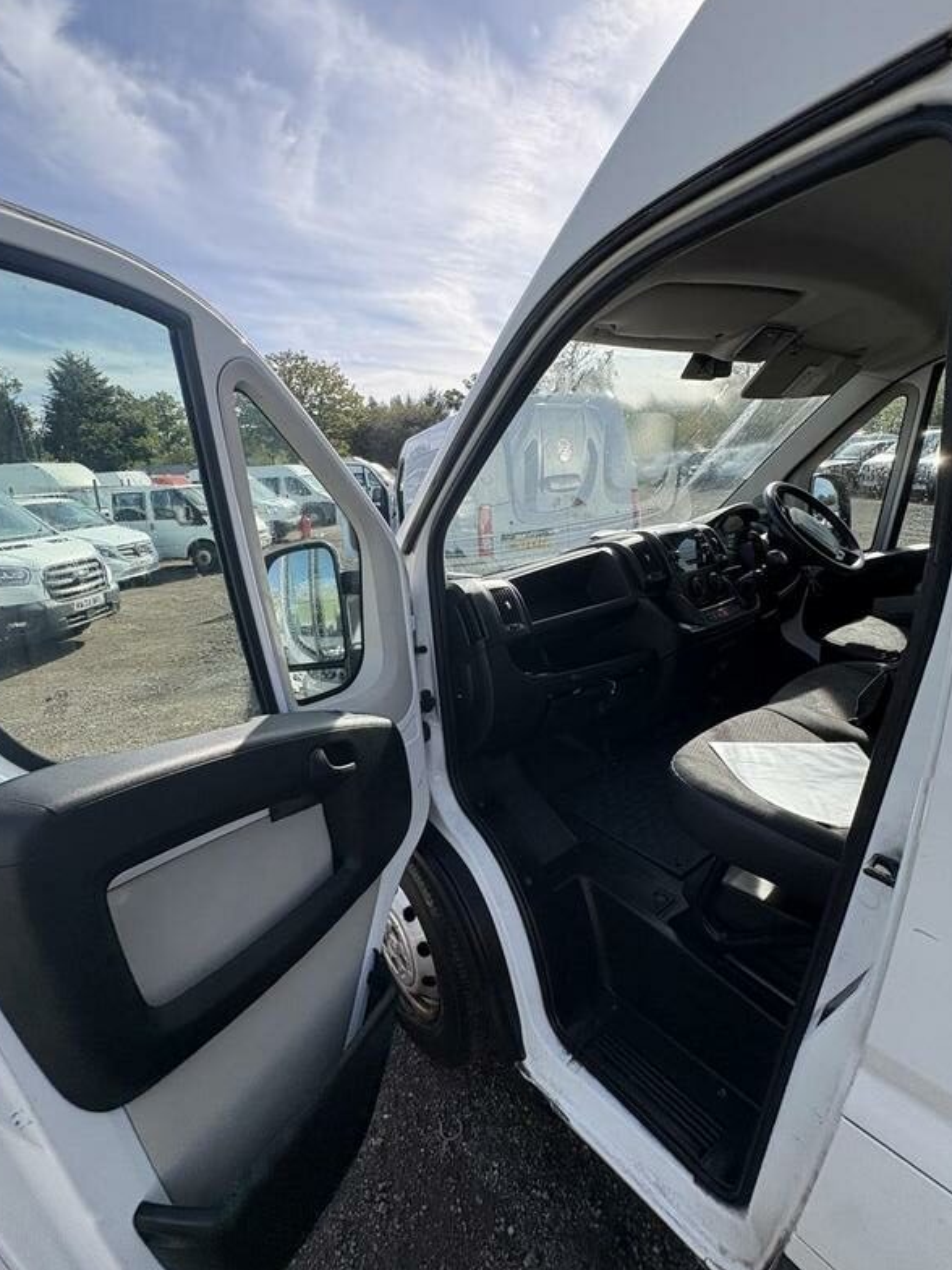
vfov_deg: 94.4
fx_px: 587
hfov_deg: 78.0
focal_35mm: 16
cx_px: 444
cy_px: 609
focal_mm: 2.22
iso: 40
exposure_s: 1/787
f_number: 2.2
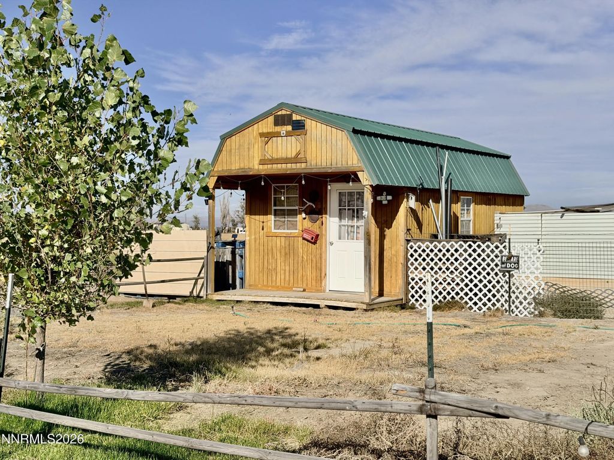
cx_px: 307
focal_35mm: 48
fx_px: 851
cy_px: 230
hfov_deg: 39.7
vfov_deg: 30.3
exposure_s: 1/16129
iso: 64
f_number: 1.78
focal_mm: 6.76
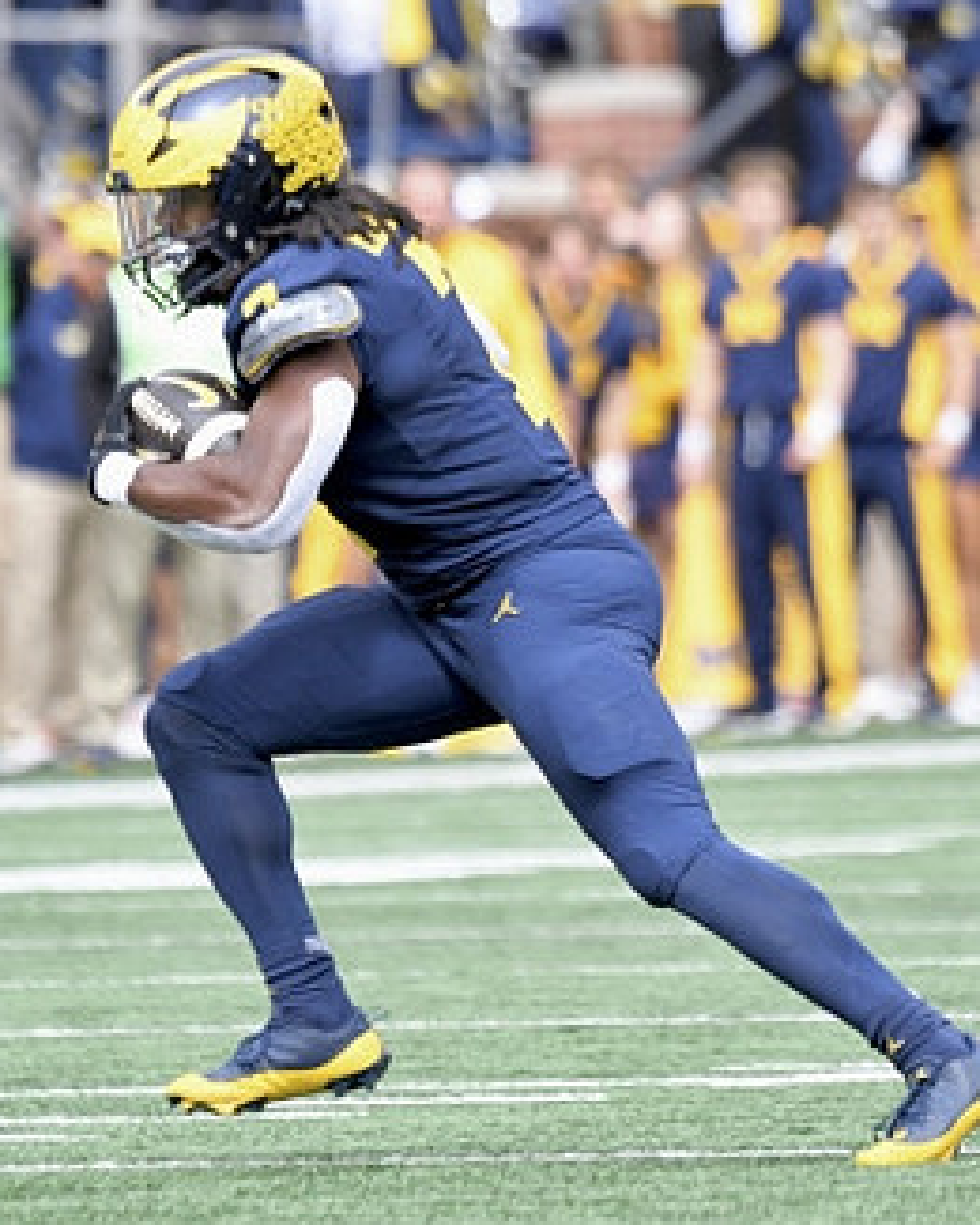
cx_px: 516
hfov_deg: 1.8
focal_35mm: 880
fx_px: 31905
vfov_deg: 2.2
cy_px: 648
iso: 800
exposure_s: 1/1250
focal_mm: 350
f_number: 5.6
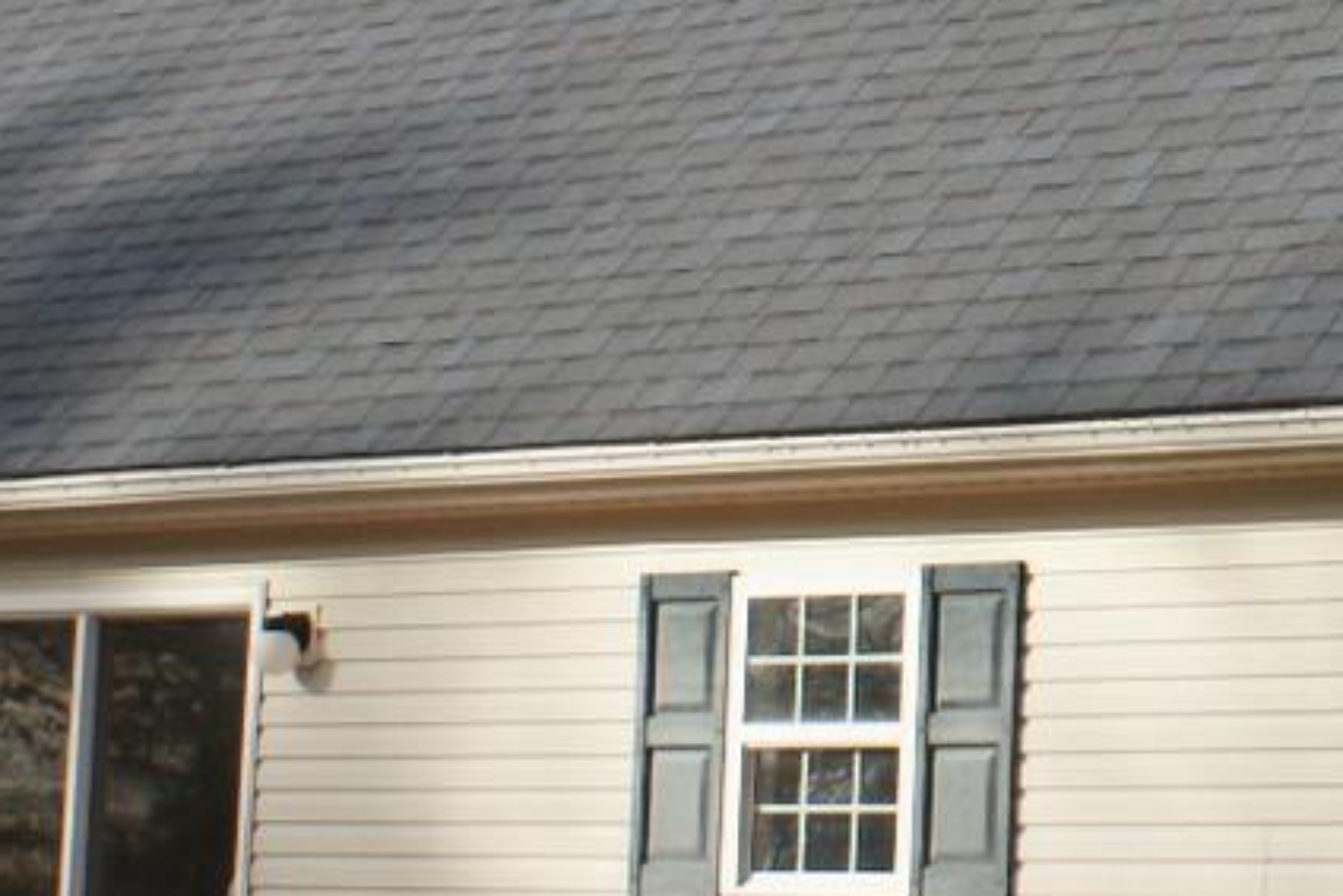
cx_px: 1558
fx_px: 5411
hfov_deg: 13.8
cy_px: 95
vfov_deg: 9.4
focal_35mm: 145
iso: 200
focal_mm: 20
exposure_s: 1/250
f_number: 10
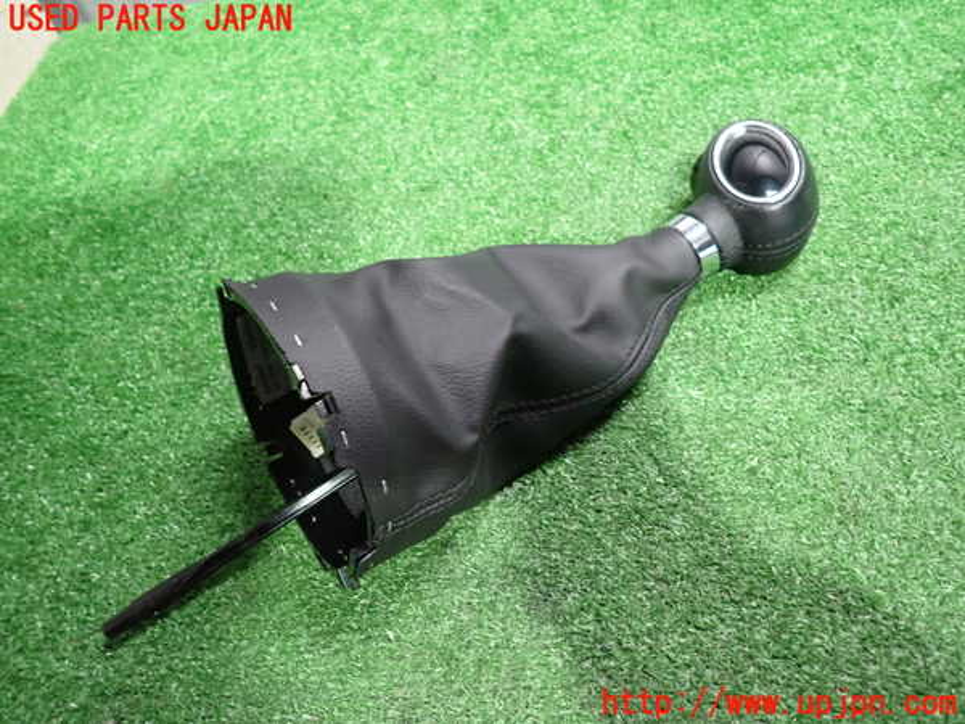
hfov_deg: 69.4
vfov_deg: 54.9
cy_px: 362
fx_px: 697
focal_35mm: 25
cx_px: 482
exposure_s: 1/30
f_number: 2
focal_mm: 4.5
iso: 800
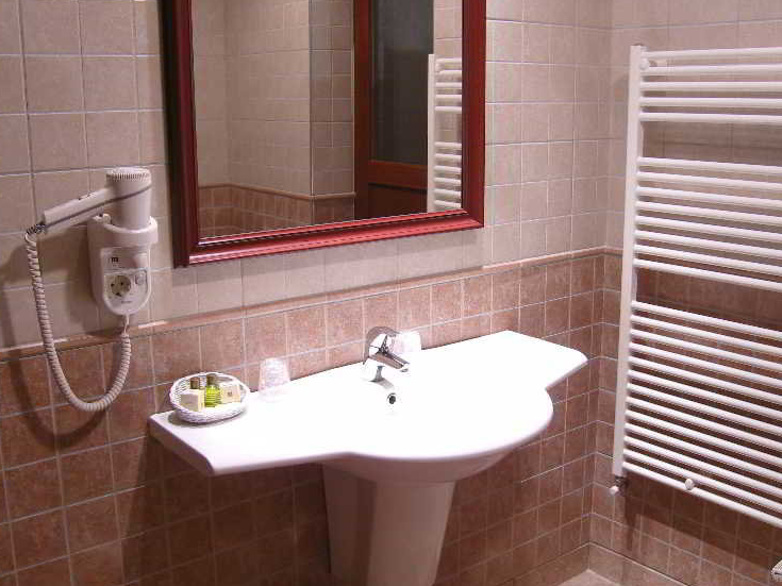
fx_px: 836
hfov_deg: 50.1
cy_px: 288
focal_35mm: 37
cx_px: 394
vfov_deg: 38.7
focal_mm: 7.3
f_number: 2.8
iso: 200
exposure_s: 1/40
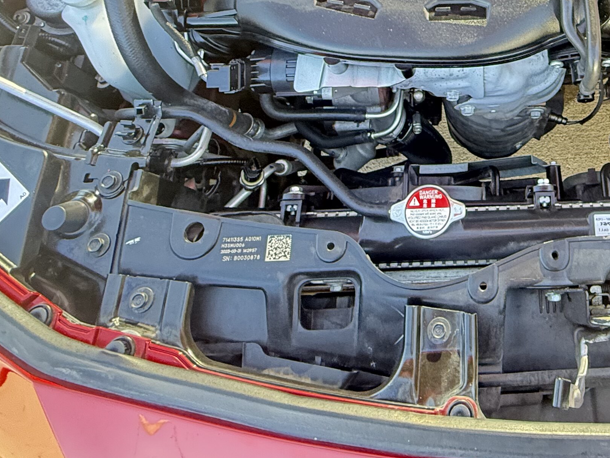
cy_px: -33
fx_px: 617
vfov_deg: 35.4
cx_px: 519
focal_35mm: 35
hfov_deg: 48.5
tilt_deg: -59.4
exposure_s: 1/99
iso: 320
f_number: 2.2
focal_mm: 2.22
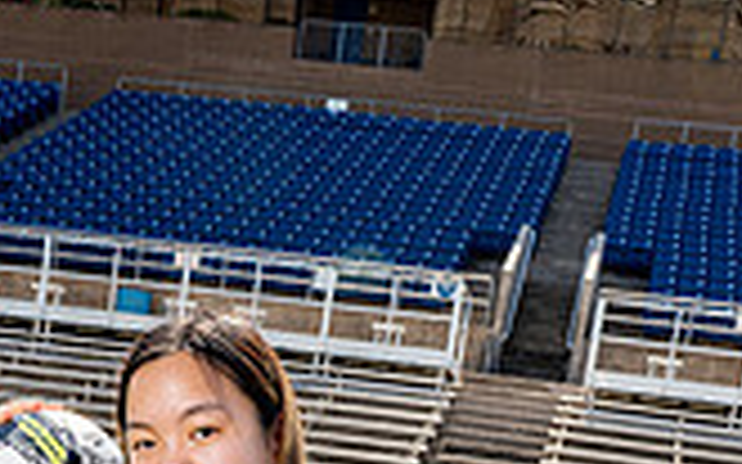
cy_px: 1000
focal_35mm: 89
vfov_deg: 12.5
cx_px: 180
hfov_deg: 23.1
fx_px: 1799
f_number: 10
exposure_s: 1/250
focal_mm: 32
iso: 320
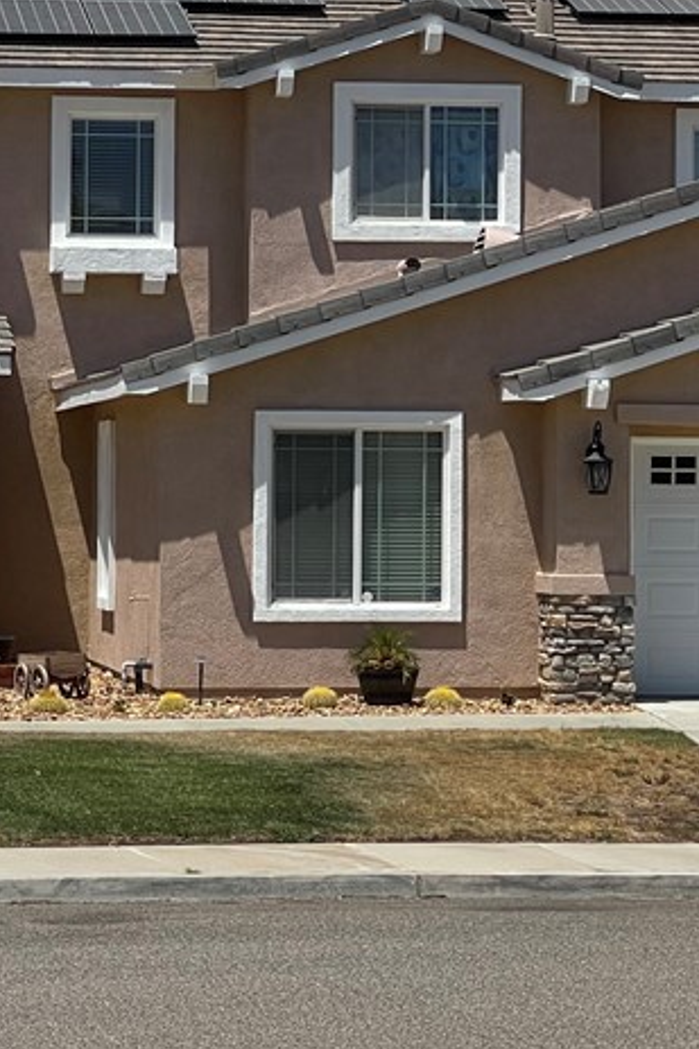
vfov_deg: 13.9
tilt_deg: +2.8
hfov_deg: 9.3
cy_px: 265
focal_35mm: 147
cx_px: 412
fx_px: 4284
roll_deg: -0.6
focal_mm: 7.5
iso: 20
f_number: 2.2
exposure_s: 1/2597
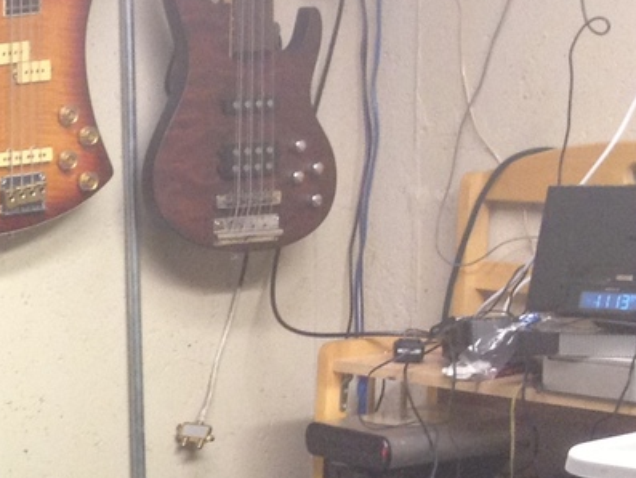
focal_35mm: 141
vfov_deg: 10.4
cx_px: -641
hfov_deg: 12.3
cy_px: 541
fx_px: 2591
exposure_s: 1/20
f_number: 2.4
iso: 100
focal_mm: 4.28
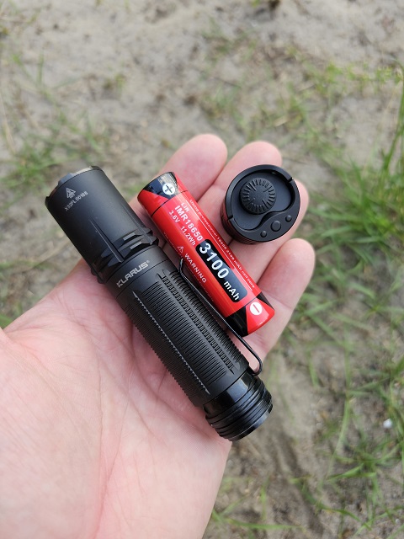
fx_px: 358
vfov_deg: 73.9
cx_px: 202
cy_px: 270
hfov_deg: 58.9
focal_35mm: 23
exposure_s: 1/100
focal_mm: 6.3
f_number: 1.7
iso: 32
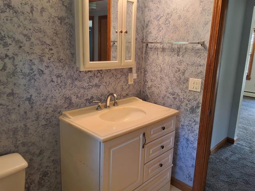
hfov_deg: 63.4
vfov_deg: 49.7
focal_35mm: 28
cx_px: 128
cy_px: 96
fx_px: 206
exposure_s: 1/40
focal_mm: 2.91
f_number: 1.9
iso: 100
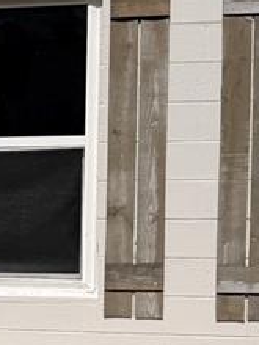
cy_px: 270
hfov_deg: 10.2
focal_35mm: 131
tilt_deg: -6.7
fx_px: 1307
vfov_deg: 15.0
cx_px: -316
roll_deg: +1.7
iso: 80
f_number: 1.78
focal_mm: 6.76
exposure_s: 1/14286
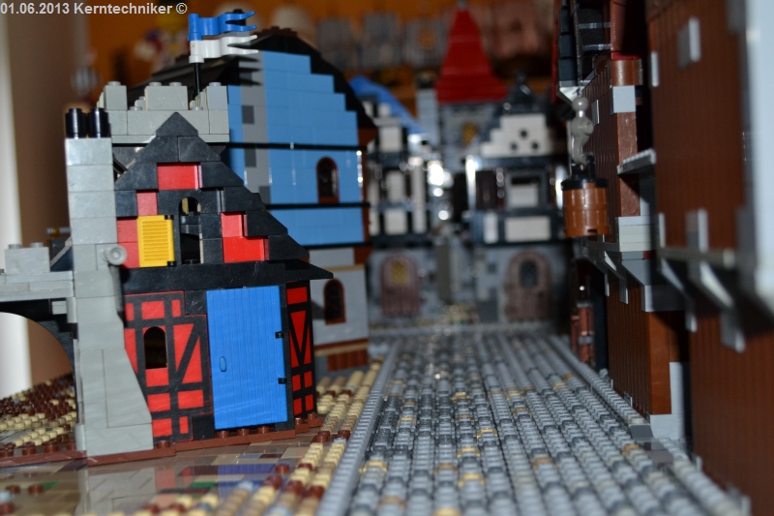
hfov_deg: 41.1
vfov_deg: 28.1
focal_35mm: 48
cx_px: 387
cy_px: 258
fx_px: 1032
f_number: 4.8
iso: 720
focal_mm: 32
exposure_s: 1/60
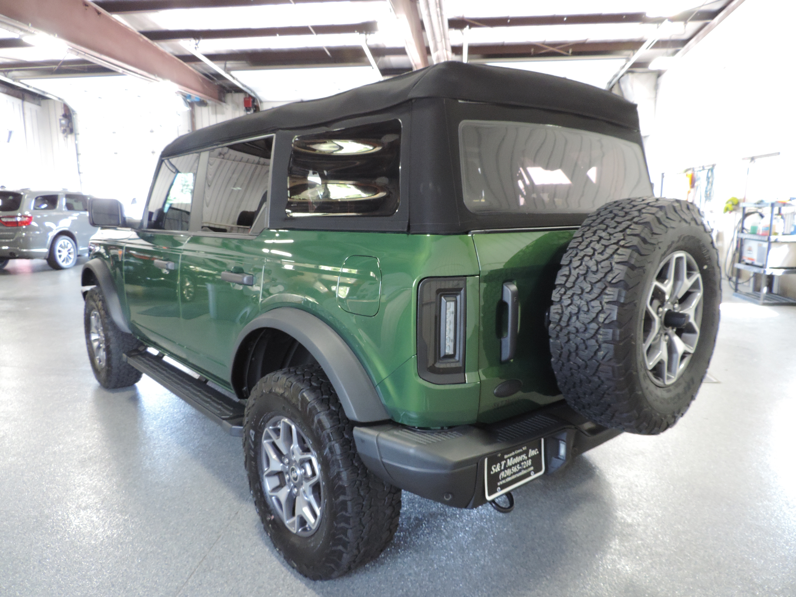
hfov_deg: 71.6
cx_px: 398
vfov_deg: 56.8
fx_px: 552
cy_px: 298
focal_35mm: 24
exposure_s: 1/30
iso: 400
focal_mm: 4.3
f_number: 3
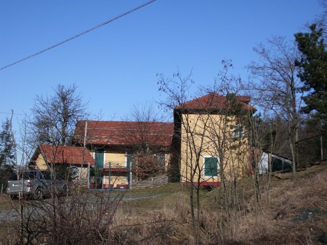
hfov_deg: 32.7
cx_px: 164
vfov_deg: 24.8
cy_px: 122
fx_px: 557
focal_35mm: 59
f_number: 9.4
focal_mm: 10.5
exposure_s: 1/250
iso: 64
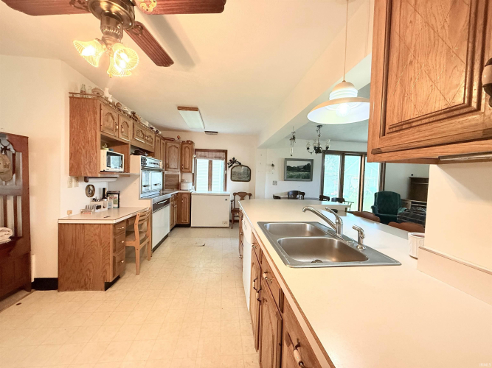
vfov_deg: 85.7
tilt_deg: -1.4
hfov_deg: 102.1
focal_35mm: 14
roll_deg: -1.8
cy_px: 184
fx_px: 199
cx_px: 246
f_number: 2.2
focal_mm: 2.22
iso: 400
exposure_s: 1/60
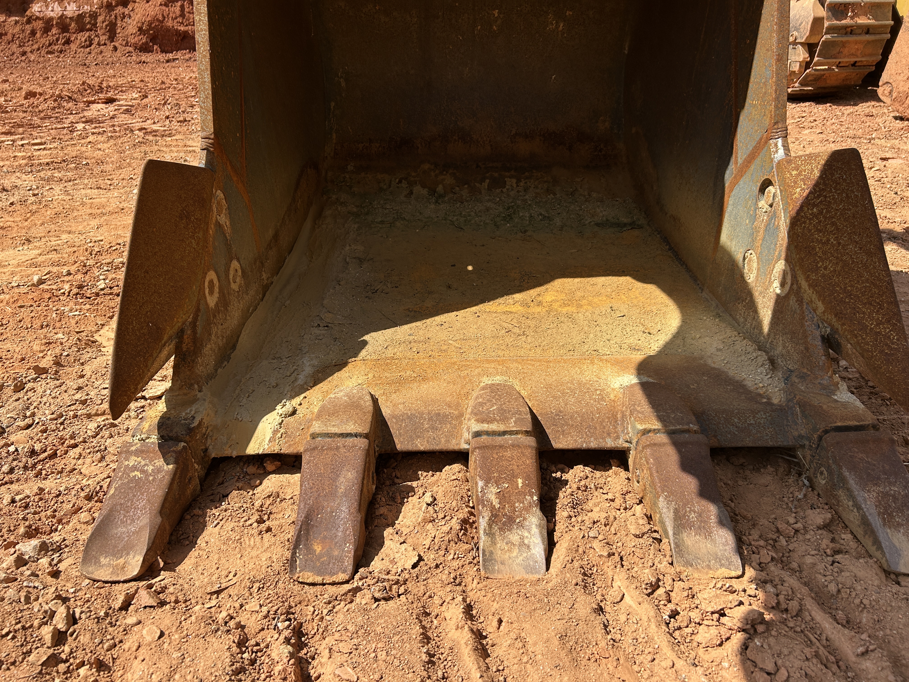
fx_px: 683
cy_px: 341
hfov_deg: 67.3
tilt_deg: -22.0
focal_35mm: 26
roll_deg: -0.3
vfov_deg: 53.1
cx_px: 454
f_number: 1.5
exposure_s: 1/2299
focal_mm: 5.7
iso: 50
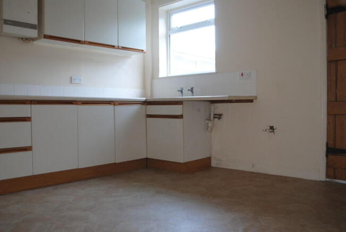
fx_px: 318
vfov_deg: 40.1
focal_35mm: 33
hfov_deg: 57.1
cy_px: 116
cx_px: 173
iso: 200
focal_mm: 22
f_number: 4
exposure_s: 1/2.5
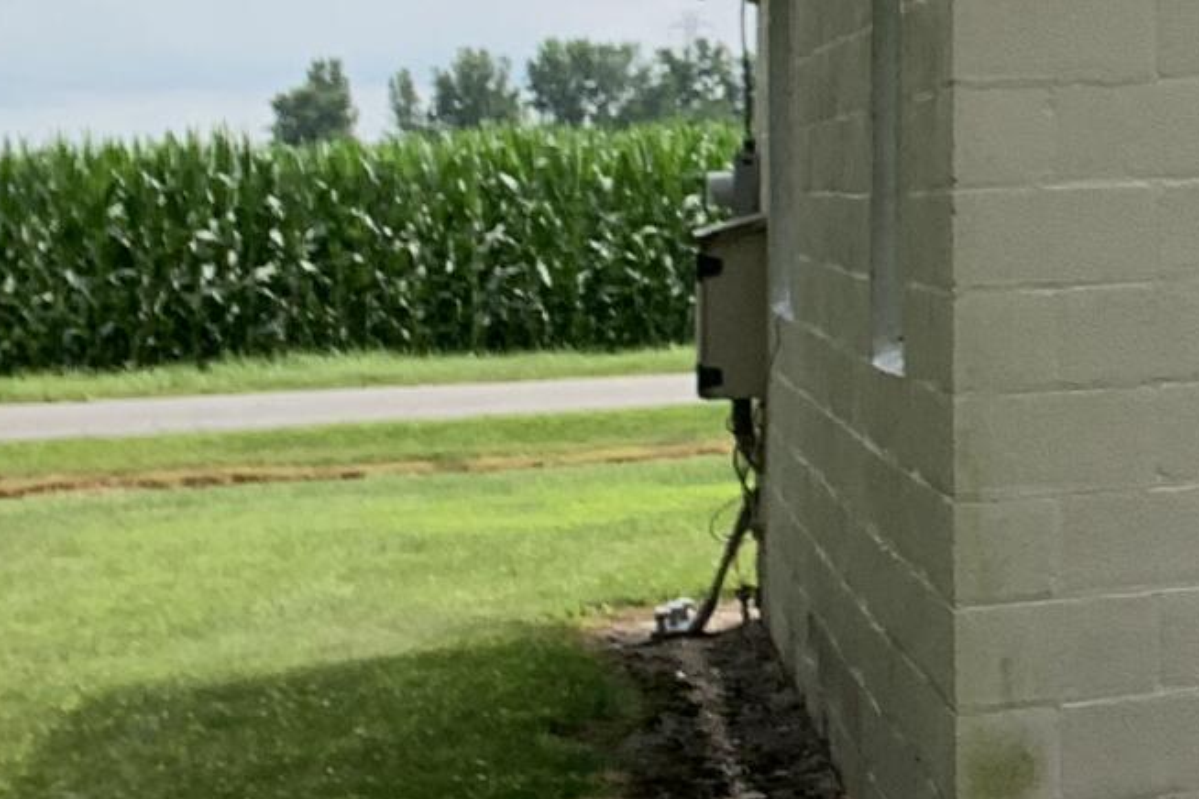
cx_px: 2376
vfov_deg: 10.8
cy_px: -183
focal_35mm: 124
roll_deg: +2.6
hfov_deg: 14.0
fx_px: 4130
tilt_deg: +8.0
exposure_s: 1/2833
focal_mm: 4.25
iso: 25
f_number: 1.8
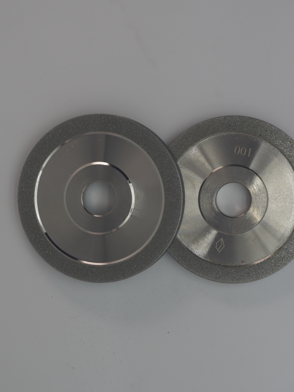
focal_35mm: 85
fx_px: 963
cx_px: 174
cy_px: 200
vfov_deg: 23.0
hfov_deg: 17.4
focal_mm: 34
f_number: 5
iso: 125
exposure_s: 1/125
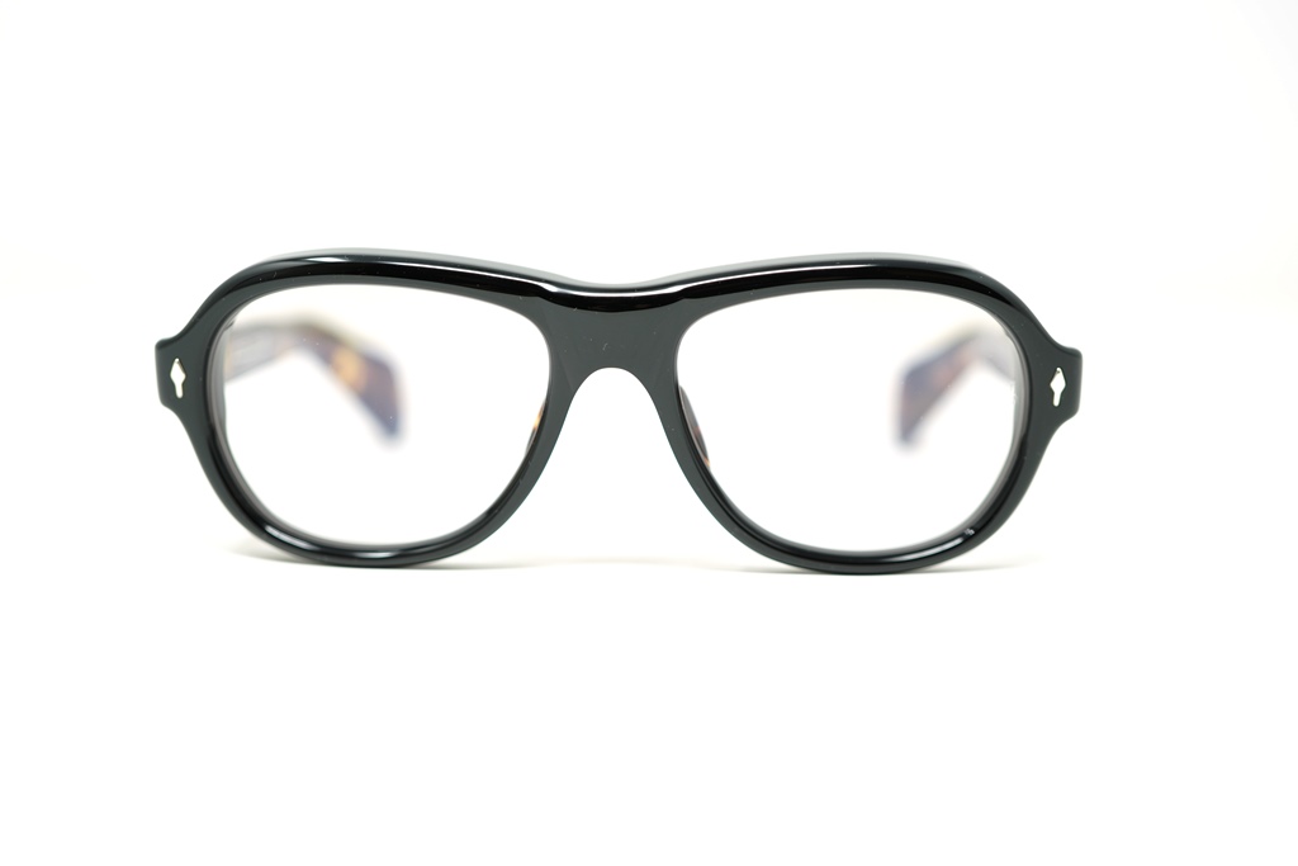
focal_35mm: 50
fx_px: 1803
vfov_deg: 27.0
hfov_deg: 39.6
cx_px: 649
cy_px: 433
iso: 160
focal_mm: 50
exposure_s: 1/50
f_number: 2.8
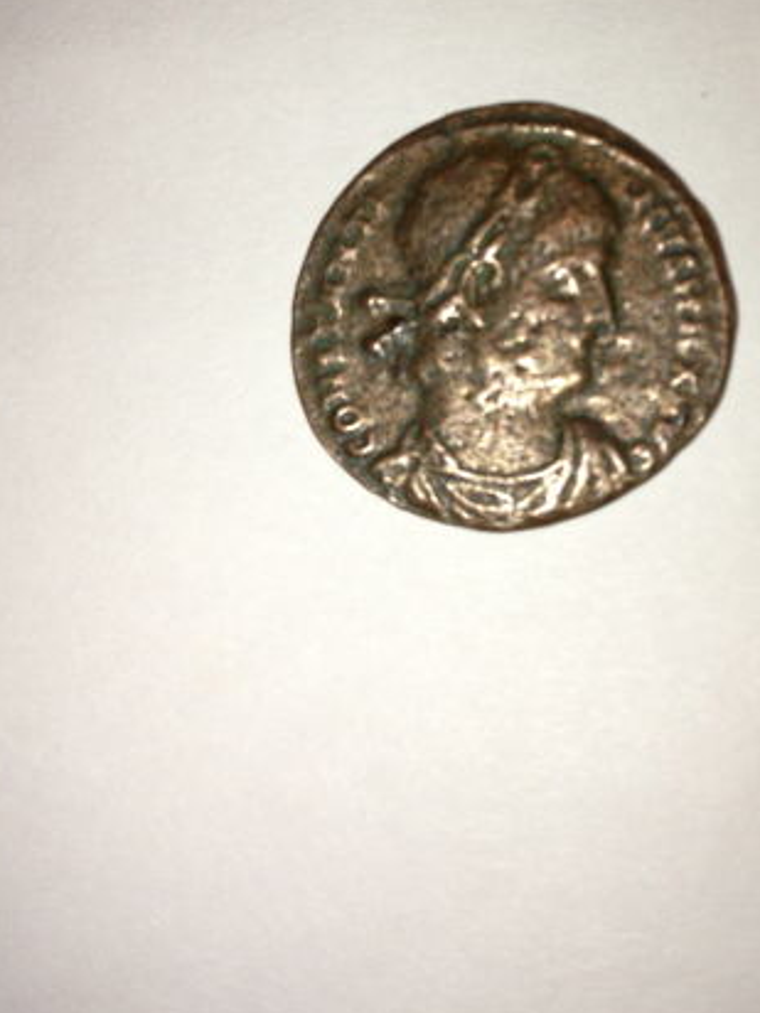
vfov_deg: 37.1
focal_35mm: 51
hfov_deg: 28.3
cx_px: 526
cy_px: 329
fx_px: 1493
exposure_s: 1/897
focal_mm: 4.28
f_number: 2.4
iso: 50
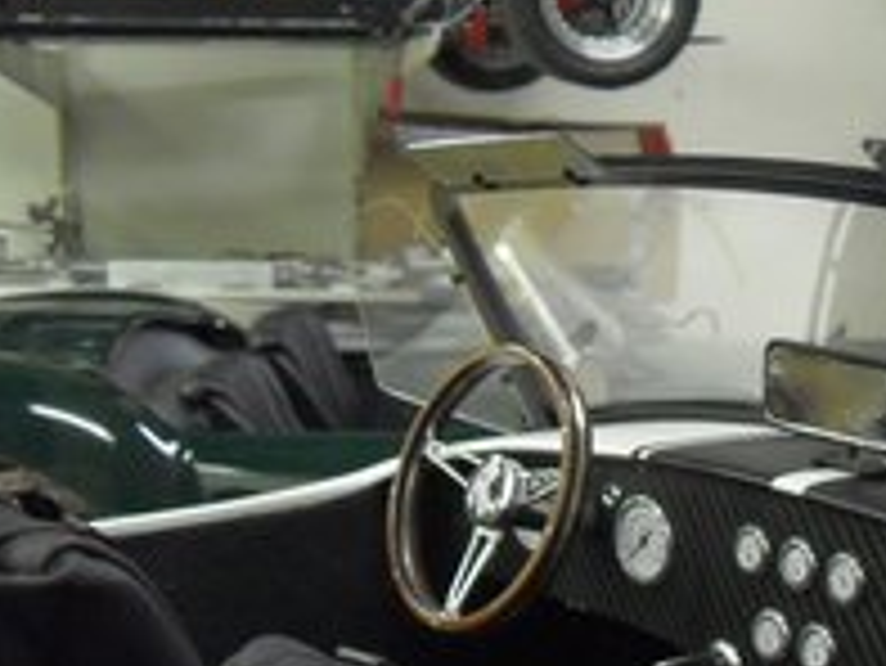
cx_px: 810
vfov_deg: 20.6
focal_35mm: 71
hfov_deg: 26.4
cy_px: 468
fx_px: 1818
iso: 200
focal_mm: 6.2
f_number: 2.8
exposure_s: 1/20
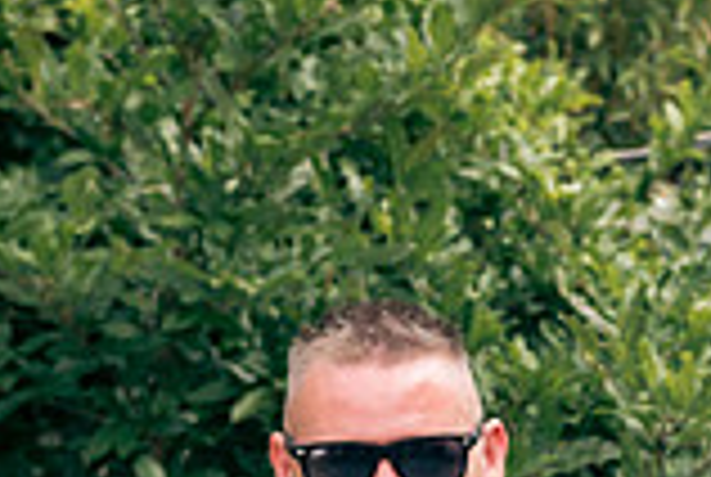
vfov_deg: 6.0
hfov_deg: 8.9
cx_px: 999
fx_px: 4492
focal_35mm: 227
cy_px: 817
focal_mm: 62
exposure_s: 1/160
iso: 160
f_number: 6.3
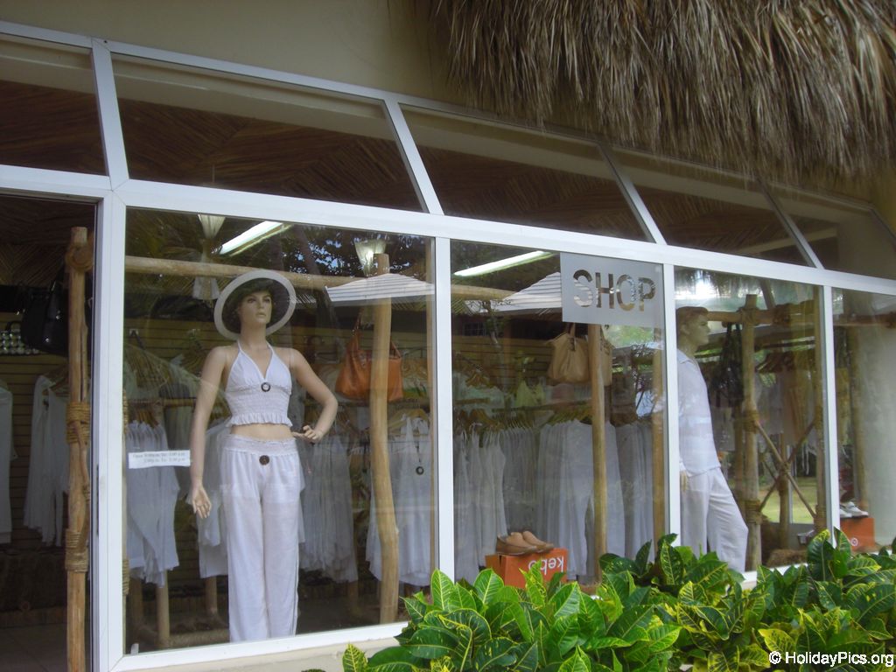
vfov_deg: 37.7
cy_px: 336
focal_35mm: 38
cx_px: 448
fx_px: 984
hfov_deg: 49.0
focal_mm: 6.2
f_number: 2.7
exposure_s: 1/100
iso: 100
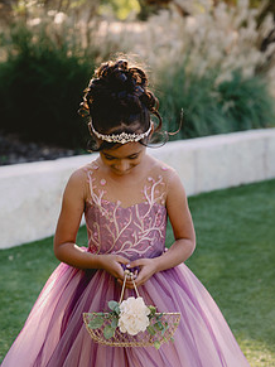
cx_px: 137
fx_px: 1102
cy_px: 260
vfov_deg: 18.8
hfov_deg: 14.2
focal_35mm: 104
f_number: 3.5
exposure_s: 1/125
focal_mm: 70
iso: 100
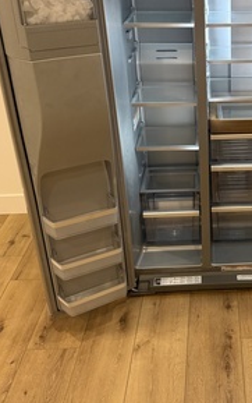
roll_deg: +0.3
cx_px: 230
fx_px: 483
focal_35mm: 44
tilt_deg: -23.1
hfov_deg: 28.1
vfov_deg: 45.1
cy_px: 167
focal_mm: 6.76
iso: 250
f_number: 1.78
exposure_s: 1/60
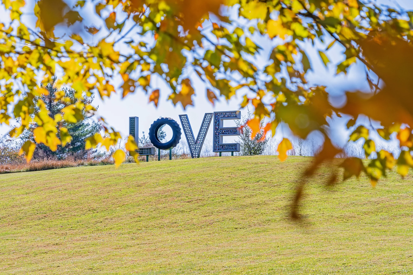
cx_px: 206
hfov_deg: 19.5
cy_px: 138
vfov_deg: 13.0
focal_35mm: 105
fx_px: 1205
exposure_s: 1/400
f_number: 8
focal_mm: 105
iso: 160
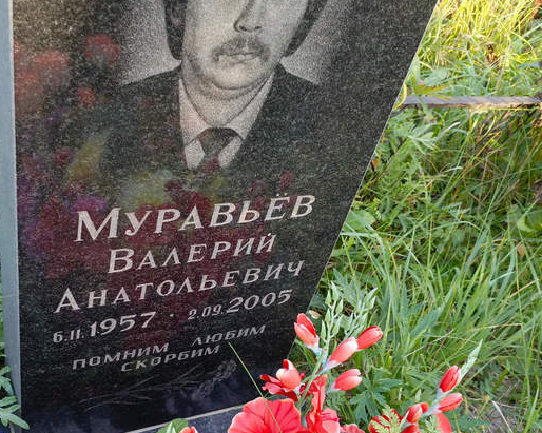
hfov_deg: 47.3
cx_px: 188
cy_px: 293
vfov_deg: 38.6
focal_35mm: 38
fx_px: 609
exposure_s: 1/100
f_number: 1.69
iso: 205
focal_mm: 4.76
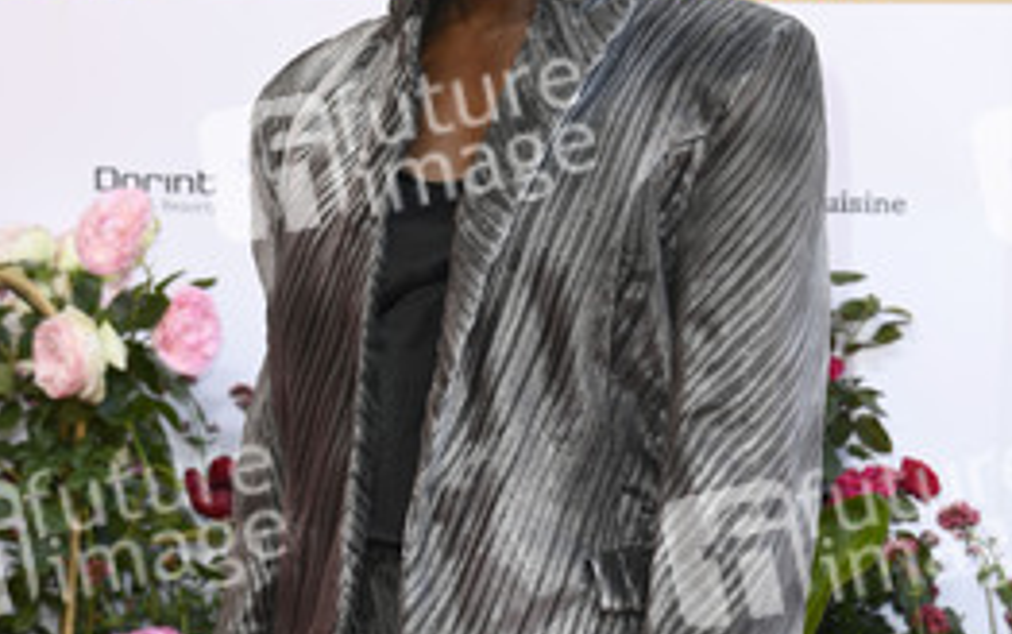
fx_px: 4498
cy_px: 344
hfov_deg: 12.8
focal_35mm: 163
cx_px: 510
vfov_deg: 8.1
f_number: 6.3
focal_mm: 105
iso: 500
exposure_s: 1/250
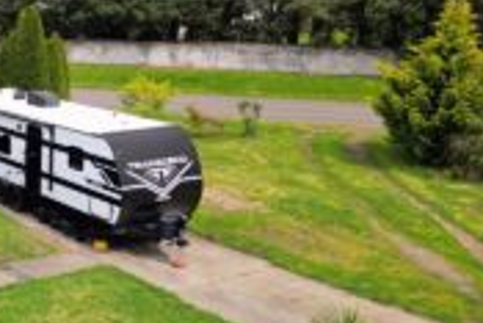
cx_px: -63
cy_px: 182
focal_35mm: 57
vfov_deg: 23.8
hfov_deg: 30.8
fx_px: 765
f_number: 1.7
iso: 100
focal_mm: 6.72
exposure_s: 1/400
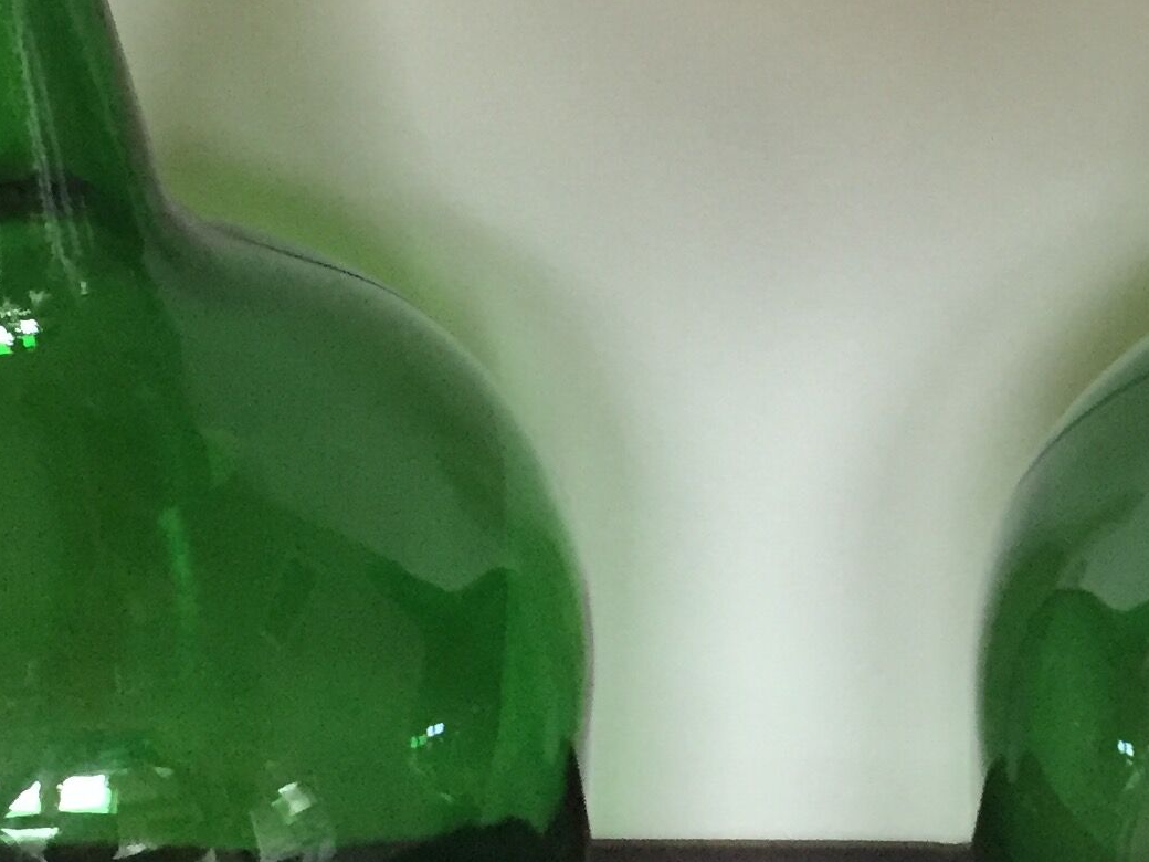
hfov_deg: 21.3
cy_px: 519
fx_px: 3021
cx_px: 931
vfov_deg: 16.2
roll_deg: -2.9
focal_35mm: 91
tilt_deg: -36.8
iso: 250
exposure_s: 1/25
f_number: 2.2
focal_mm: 4.15
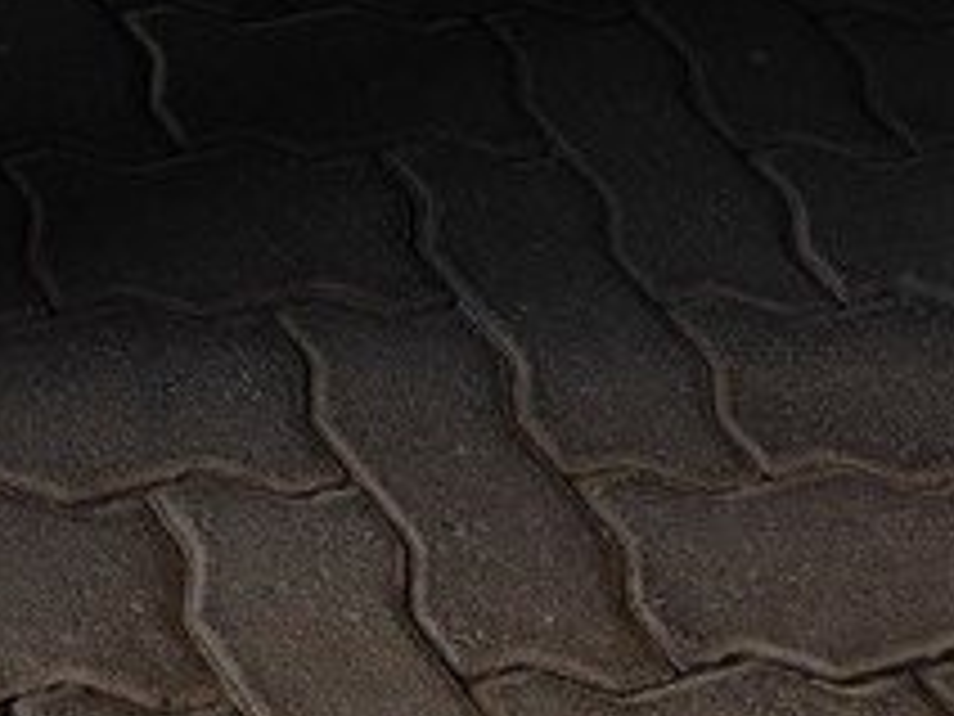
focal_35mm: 111
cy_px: -1000
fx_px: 3059
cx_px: -770
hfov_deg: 15.3
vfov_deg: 11.2
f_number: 1.7
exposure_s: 1/180
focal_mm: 6.25
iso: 32
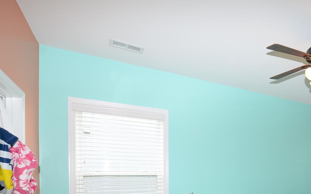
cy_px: 178
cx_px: 258
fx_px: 229
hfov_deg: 61.5
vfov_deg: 41.9
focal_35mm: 27
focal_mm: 14
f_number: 4
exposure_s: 1/60
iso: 100
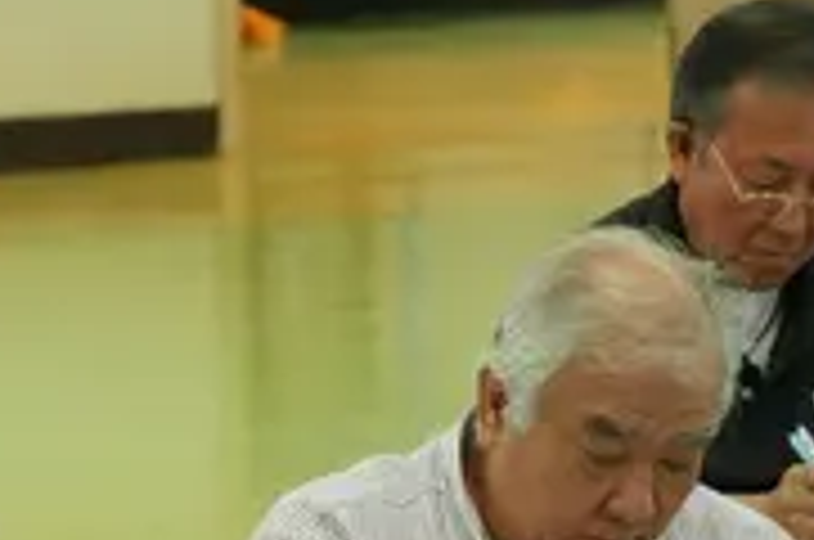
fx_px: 12648
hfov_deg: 3.7
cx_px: -112
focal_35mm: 560
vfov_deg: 2.4
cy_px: 632
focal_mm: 135
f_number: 5.6
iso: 3200
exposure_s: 1/250
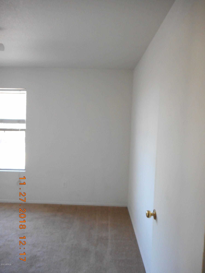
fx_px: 197
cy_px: 136
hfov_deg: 54.9
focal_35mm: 25
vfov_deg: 69.4
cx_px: 102
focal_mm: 4.5
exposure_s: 1/30
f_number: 3.7
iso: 400
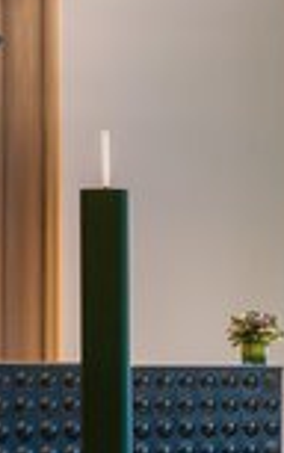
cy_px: 422
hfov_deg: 7.8
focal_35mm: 161
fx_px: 1982
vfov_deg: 12.9
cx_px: 601
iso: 800
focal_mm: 30.1
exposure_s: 1/25
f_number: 8
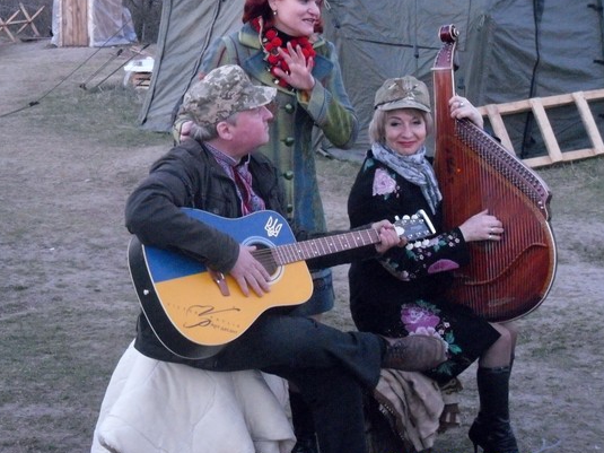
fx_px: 1553
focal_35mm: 89
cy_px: 239
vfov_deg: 16.6
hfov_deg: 22.0
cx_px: 251
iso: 800
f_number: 4.3
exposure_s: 1/22
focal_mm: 12.16
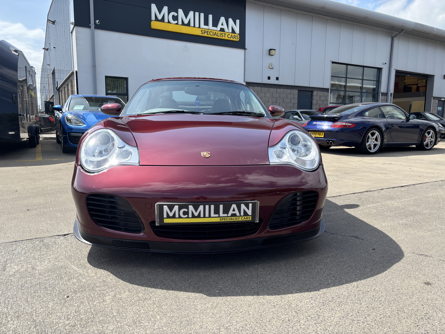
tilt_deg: -8.5
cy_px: 167
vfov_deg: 53.1
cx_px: 222
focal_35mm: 26
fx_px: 334
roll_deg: -0.8
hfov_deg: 67.3
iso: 50
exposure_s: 1/2193
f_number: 1.6
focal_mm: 5.96
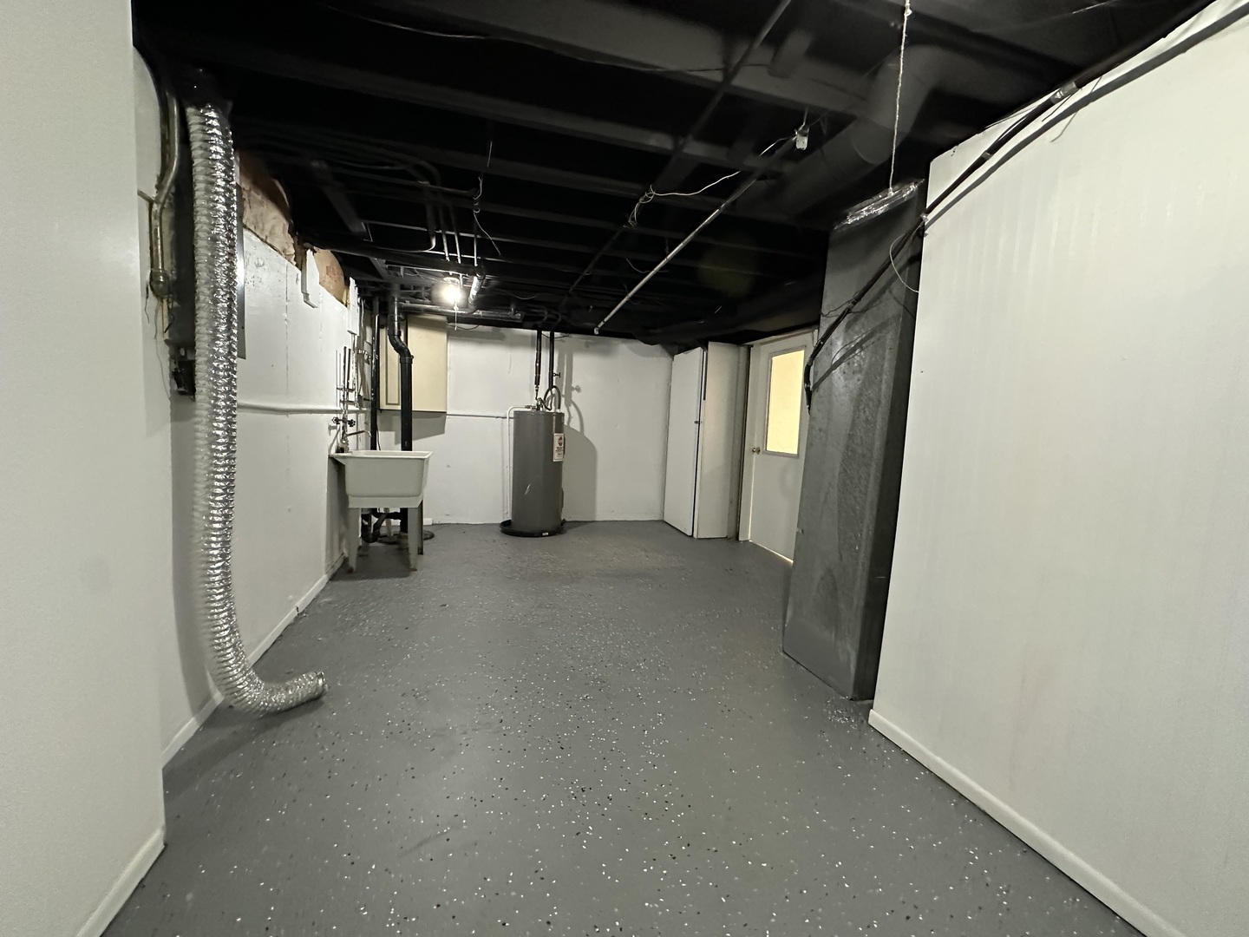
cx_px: 624
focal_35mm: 14
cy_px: 468
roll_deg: -2.2
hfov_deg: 102.1
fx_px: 505
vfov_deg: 85.7
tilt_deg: -4.9
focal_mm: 2.22
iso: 1000
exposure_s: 1/60
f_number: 2.2
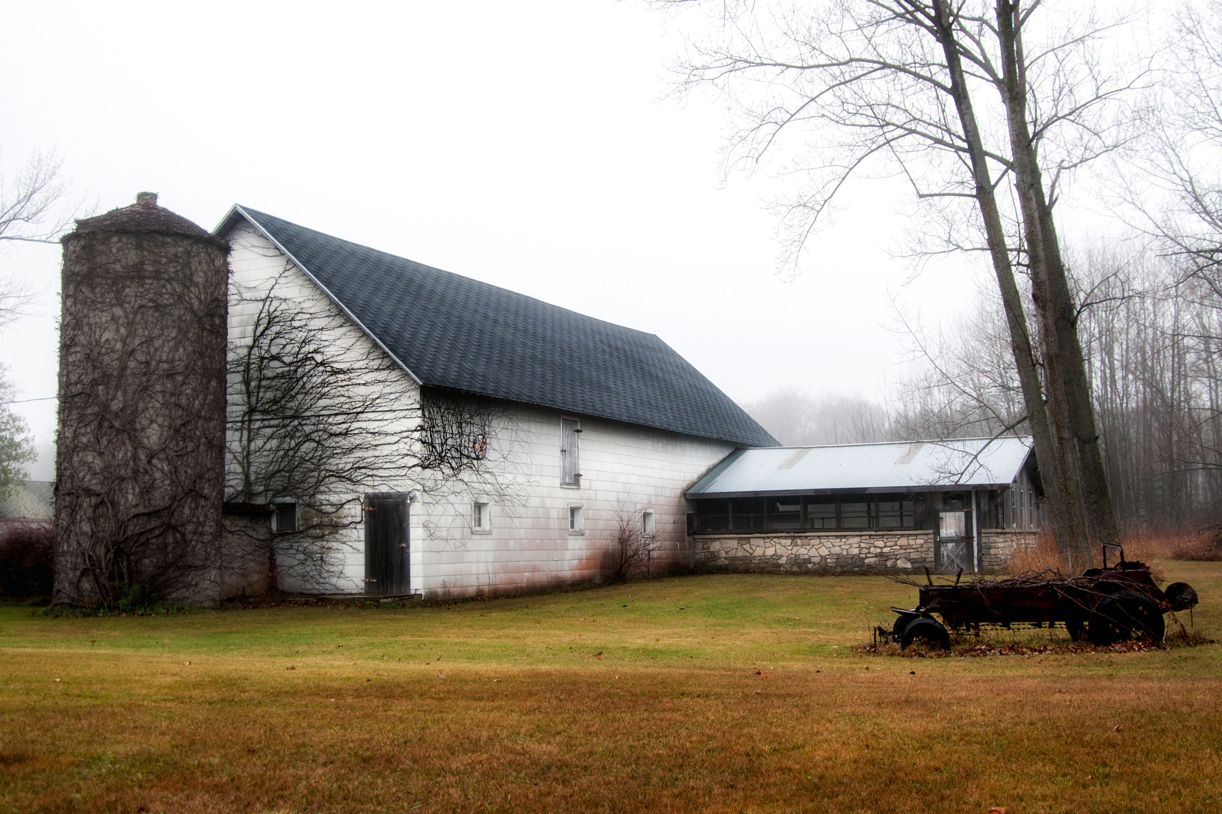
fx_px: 1222
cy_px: 407
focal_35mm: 36
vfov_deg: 36.9
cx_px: 611
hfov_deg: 53.1
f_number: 4
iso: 200
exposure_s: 1/60
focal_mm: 24
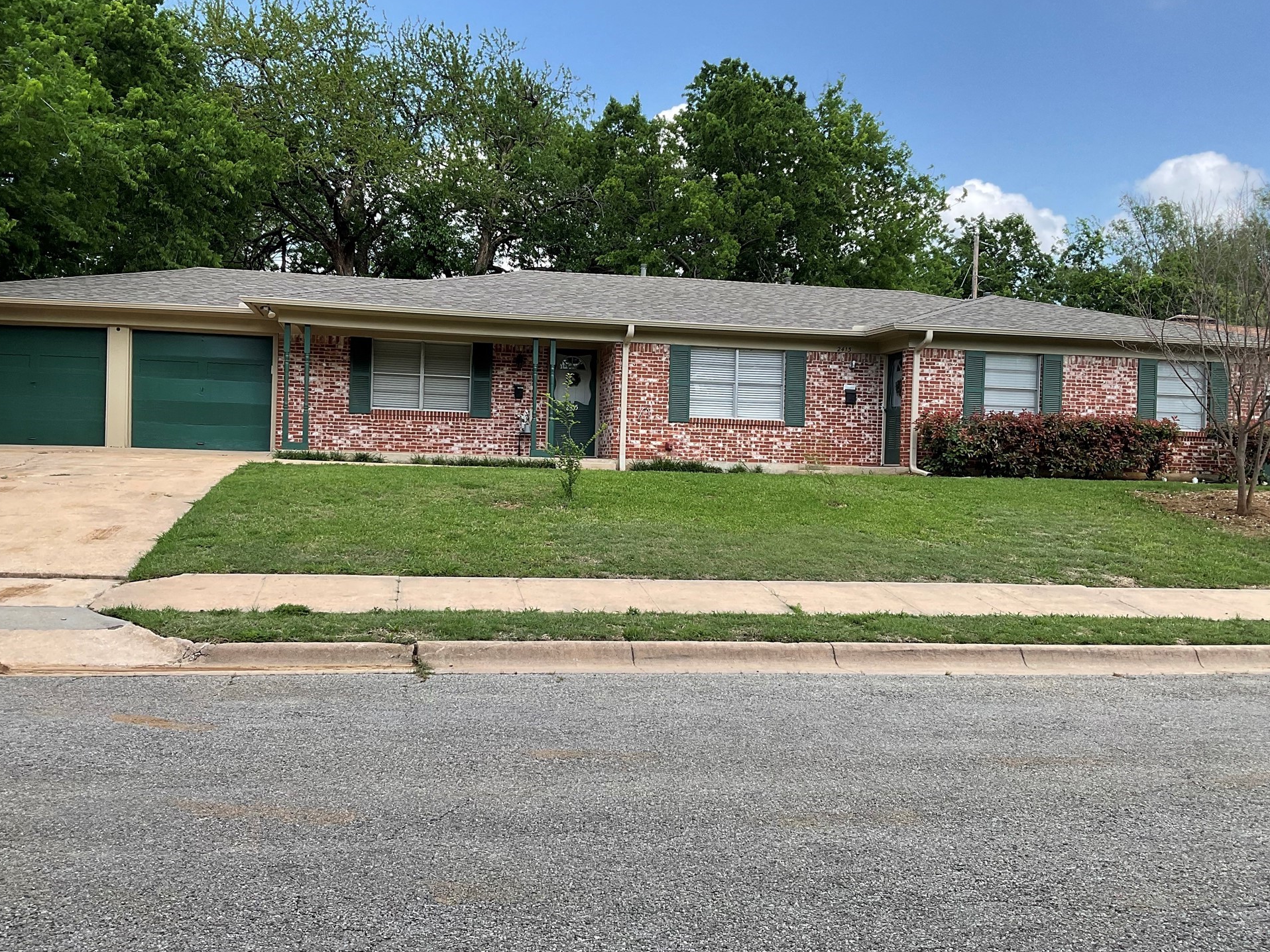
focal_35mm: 31
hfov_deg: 58.3
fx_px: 1137
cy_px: 460
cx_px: 616
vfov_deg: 45.4
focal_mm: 3
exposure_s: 1/691
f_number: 1.8
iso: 16
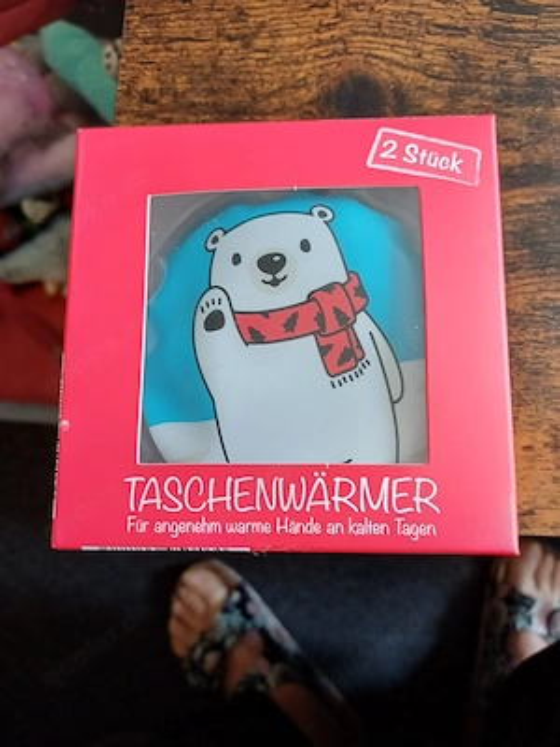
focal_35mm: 25
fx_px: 539
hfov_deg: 54.9
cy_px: 374
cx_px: 280
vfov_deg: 69.4
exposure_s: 1/50
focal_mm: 4.65
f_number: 1.8
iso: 320
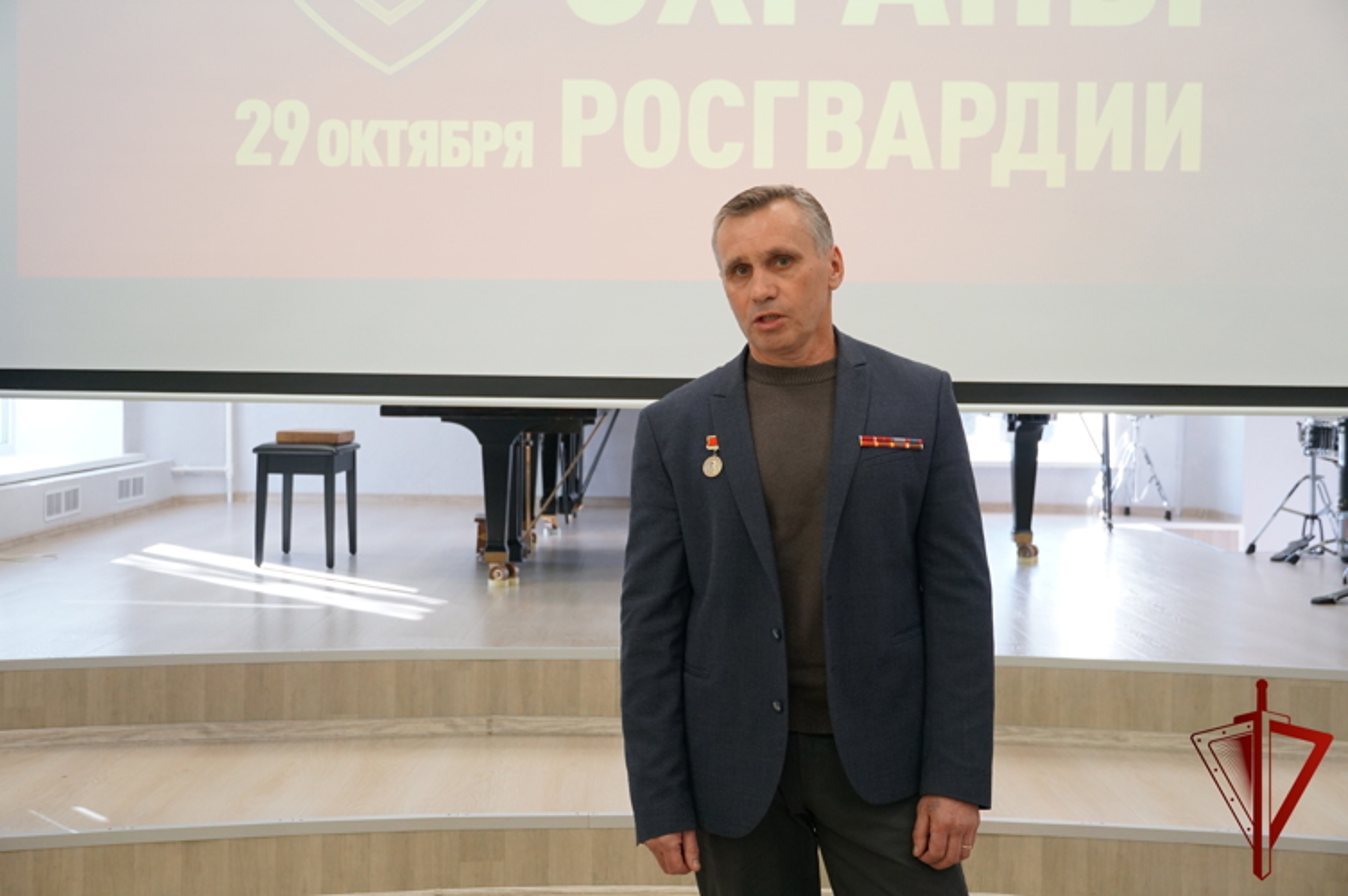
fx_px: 1740
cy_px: 448
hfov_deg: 42.4
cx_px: 674
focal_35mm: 46
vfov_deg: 28.9
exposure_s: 1/160
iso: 1000
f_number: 4.5
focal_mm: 31
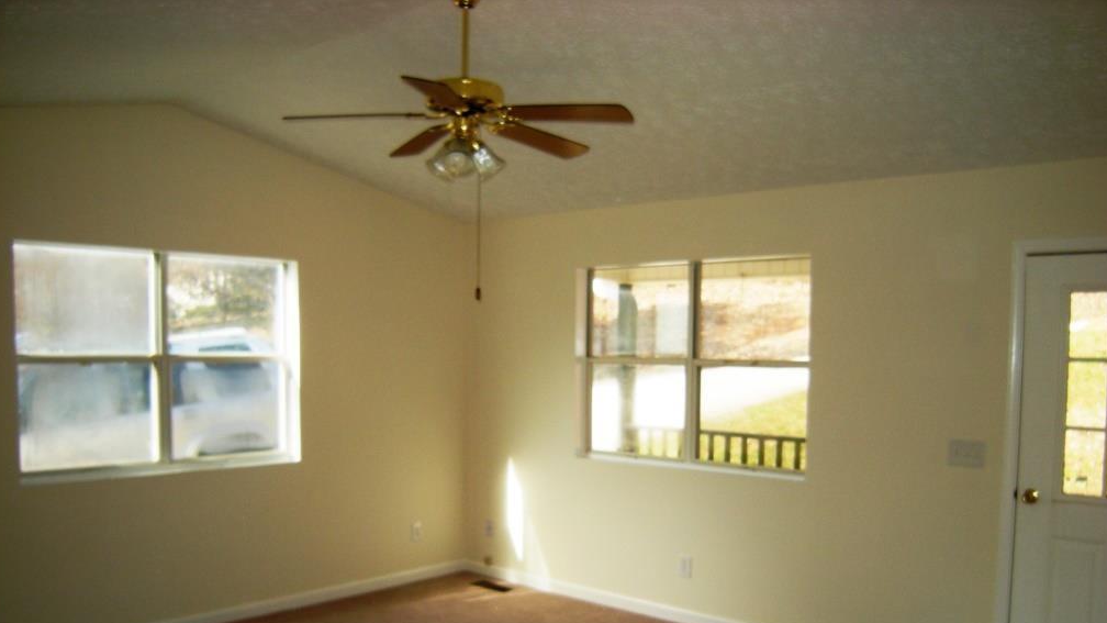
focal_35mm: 31
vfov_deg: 37.3
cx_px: 550
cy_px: 420
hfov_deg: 62.6
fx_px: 910
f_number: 2.8
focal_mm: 4.7
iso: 64
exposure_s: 1/202
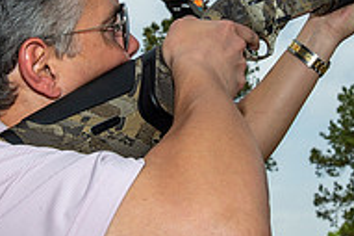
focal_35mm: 76
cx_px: 200
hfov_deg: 26.6
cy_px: 22
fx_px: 747
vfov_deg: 17.6
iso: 125
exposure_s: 1/250
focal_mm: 25
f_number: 8
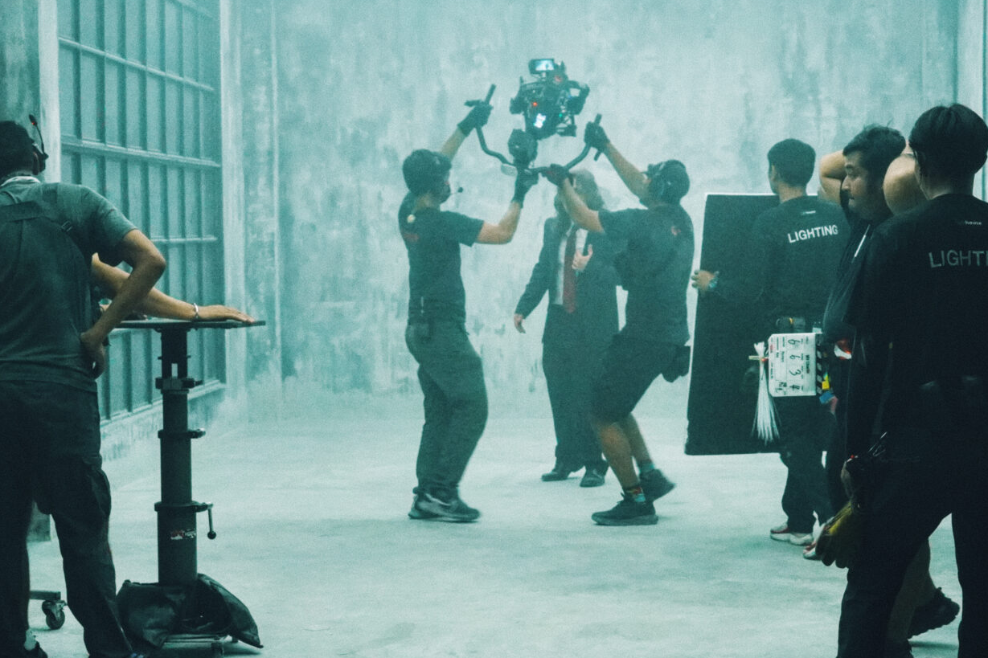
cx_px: 604
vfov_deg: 18.2
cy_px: 352
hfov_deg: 26.9
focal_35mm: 75
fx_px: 2058
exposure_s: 1/120
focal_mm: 24
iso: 1600
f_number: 2.8
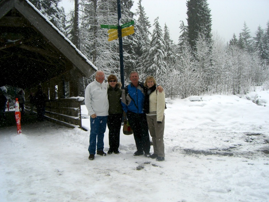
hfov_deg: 47.8
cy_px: 103
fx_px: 303
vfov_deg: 36.8
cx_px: 138
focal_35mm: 39
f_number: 4.3
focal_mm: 6.2
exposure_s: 1/500
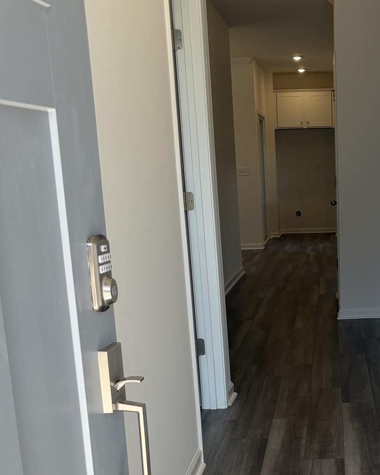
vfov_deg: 31.0
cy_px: 394
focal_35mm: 59
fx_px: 829
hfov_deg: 25.3
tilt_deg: -15.1
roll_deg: +1.1
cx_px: 316
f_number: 1.6
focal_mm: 5.96
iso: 40
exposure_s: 1/204
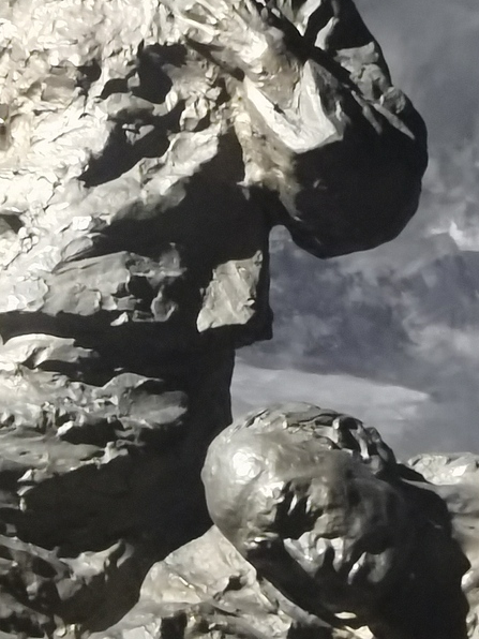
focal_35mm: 63
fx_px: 1162
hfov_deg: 22.9
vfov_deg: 30.6
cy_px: 233
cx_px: 77
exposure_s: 1/25
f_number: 2.2
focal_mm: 2.26
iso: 1000
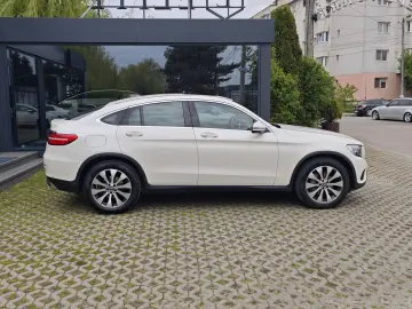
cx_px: 206
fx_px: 417
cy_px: 154
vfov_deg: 40.7
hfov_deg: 52.6
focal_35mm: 35
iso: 50
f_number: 1.4
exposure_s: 1/2247
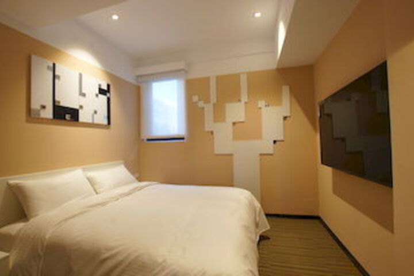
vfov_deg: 77.3
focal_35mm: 15
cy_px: 138
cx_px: 207
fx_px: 172
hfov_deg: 100.4
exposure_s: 1/4
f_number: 11
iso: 400
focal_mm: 10
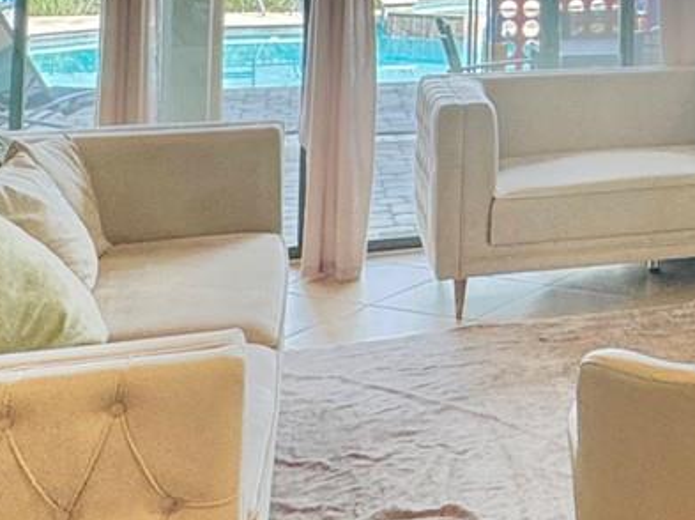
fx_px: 1143
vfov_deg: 25.6
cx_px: 921
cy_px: 199
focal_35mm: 57
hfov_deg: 27.7
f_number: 2.2
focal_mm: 2.22
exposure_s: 1/120
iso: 125
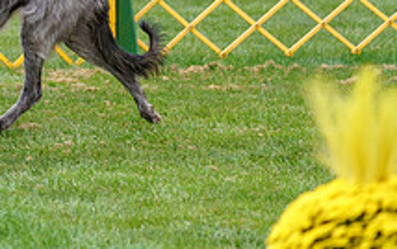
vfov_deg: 2.8
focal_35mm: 463
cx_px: -179
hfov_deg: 4.5
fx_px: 5012
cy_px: -138
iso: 400
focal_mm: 129
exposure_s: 1/640
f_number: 2.8
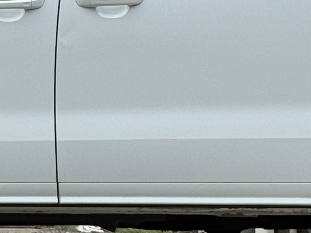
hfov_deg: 7.7
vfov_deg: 5.8
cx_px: 18
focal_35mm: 255
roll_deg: -0.2
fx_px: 2291
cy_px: -28
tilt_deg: +2.5
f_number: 1.78
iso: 64
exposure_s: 1/3096
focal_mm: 6.76
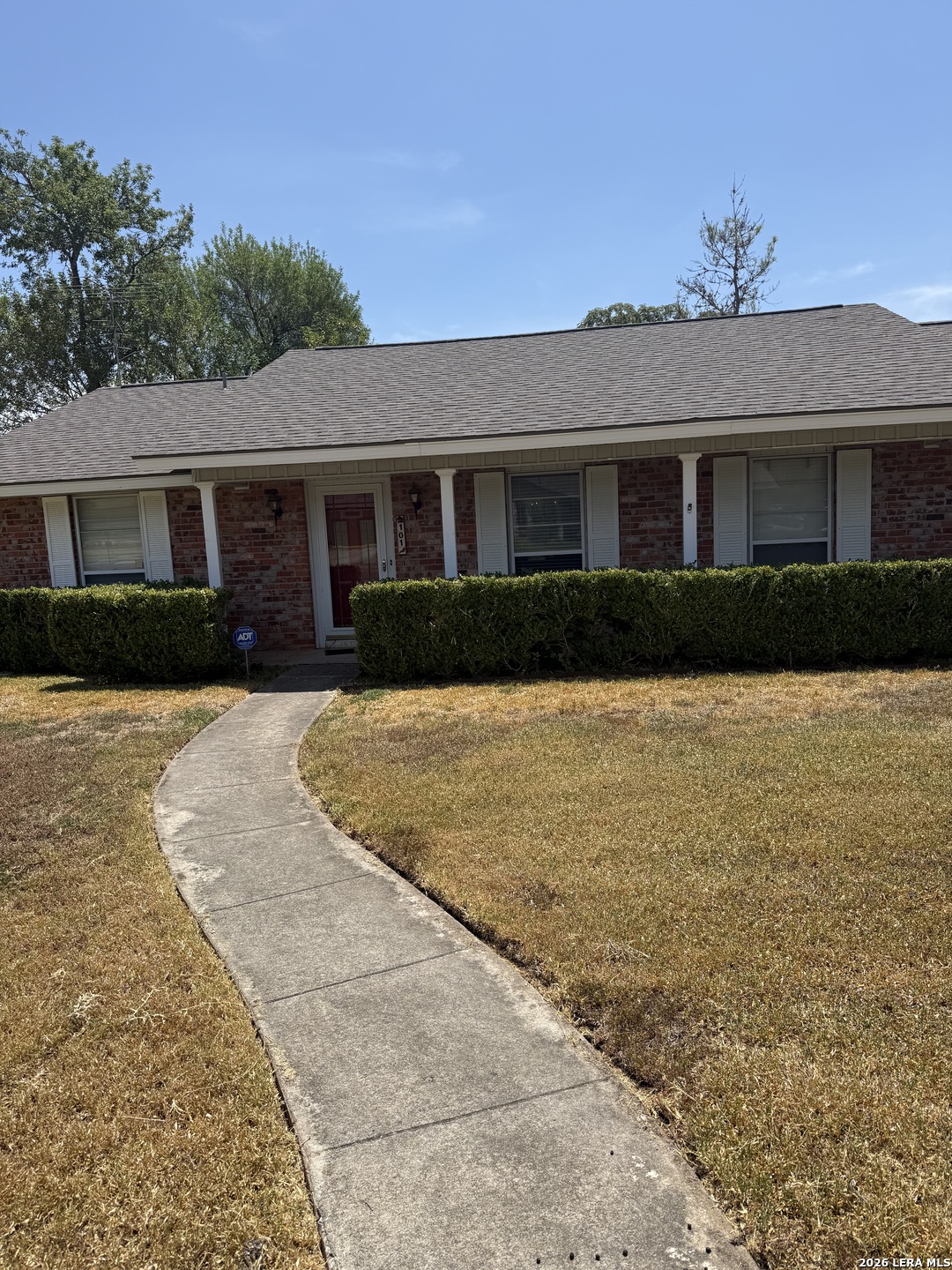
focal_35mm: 24
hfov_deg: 56.8
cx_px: 476
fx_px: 880
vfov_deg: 71.6
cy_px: 635
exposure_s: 1/5319
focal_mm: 6.76
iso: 80
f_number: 1.78
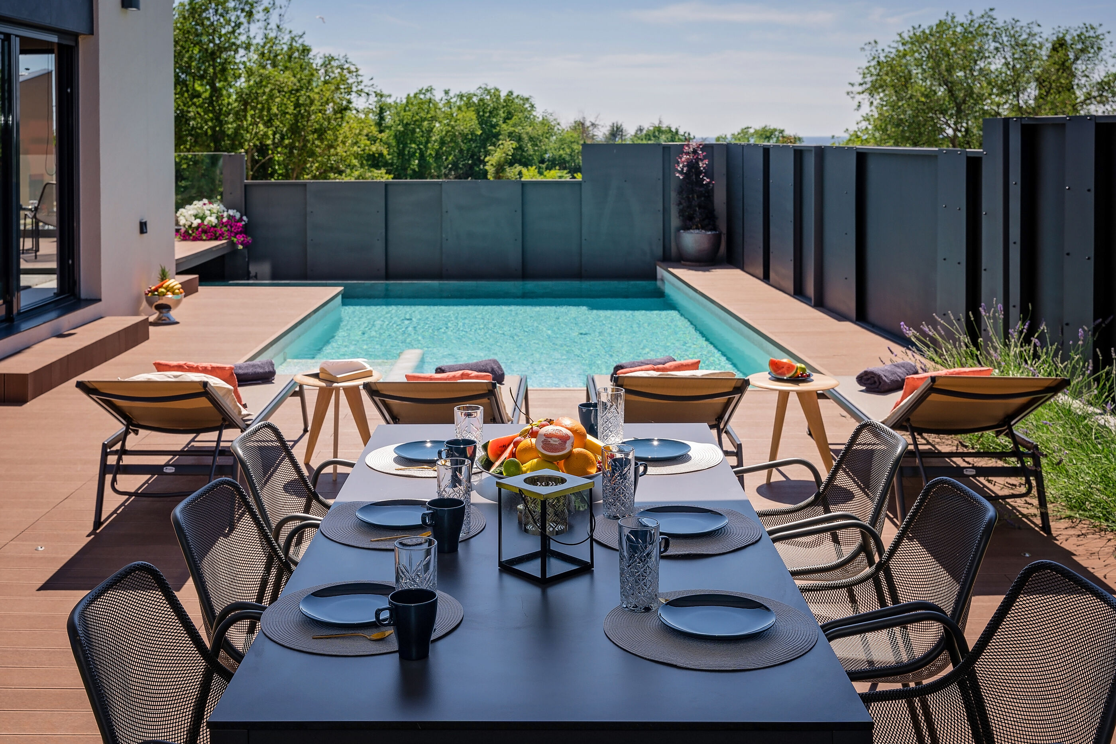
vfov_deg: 33.6
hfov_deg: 48.8
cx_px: 558
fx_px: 1231
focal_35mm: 40
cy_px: 372
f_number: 8
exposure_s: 1/160
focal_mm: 39.7
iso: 100
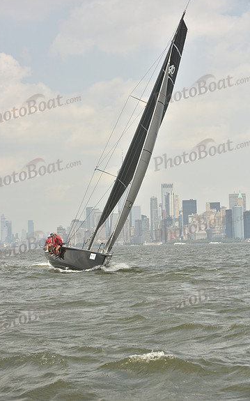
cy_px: 199
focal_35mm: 72
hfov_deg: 18.1
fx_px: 785
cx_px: 117
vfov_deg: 28.6
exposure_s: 1/800
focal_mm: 70
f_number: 8
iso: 250
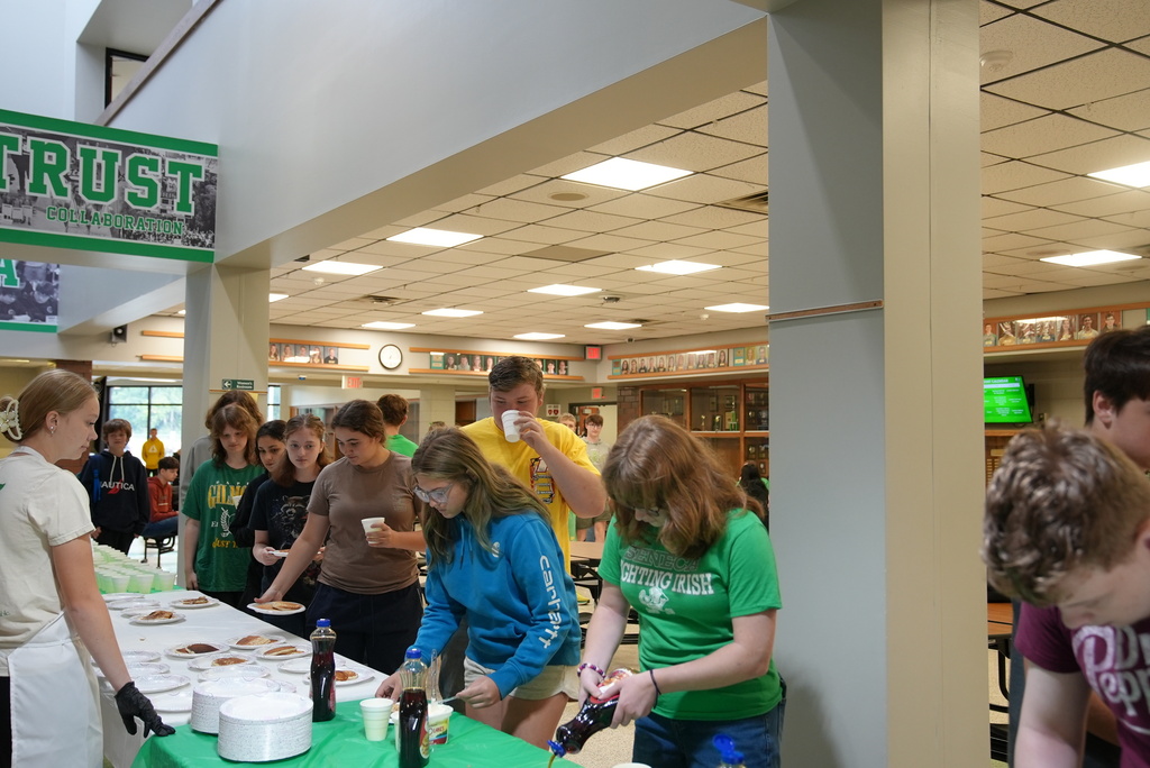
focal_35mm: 33
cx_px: 575
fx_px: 1055
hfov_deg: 57.2
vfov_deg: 40.0
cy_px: 384
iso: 2000
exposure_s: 1/160
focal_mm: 33
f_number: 4
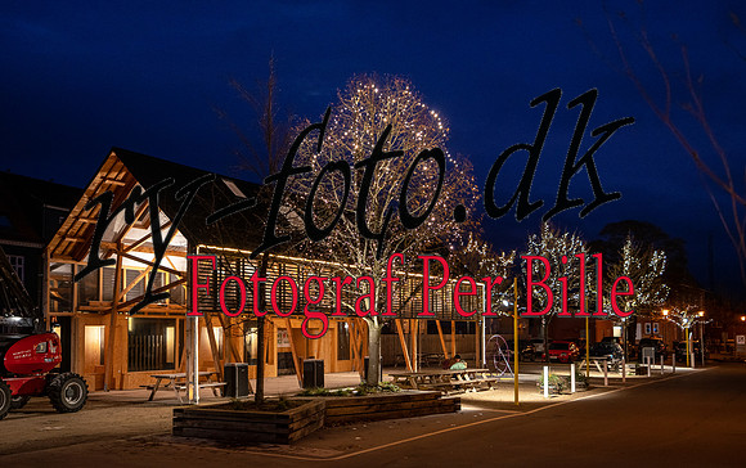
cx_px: 354
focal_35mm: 42
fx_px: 855
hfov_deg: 47.1
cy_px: 291
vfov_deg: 30.5
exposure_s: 1/20
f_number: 2.8
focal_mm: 35
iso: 1000
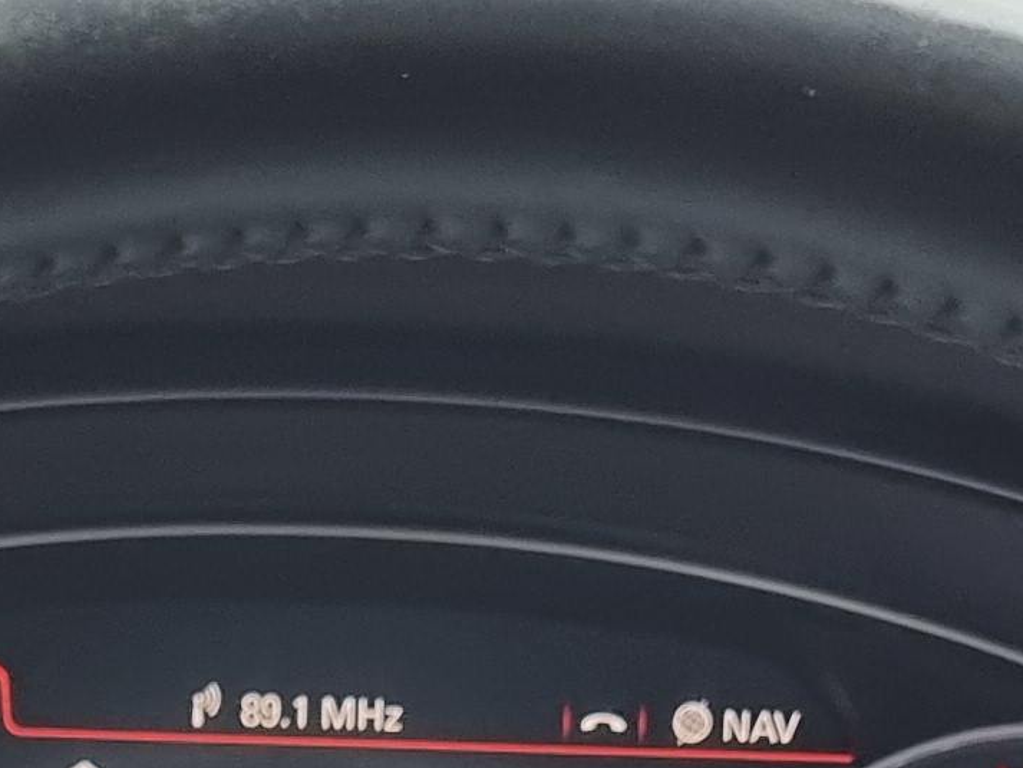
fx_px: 4345
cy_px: 1987
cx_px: 106
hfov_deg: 13.3
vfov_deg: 8.9
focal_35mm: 147
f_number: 1.8
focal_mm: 5.4
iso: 160
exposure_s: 1/40
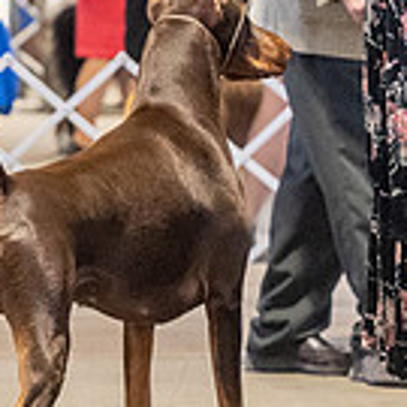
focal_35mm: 357
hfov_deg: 4.9
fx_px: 4749
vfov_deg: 4.9
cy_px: -66
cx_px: 131
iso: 6400
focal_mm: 84
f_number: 3.5
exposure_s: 1/320
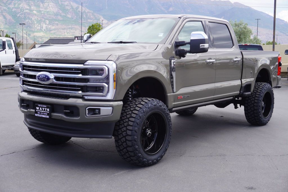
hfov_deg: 39.9
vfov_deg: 27.3
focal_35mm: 50
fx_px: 396
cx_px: 144
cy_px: 96
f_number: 8
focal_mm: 33
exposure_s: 1/100
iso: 100
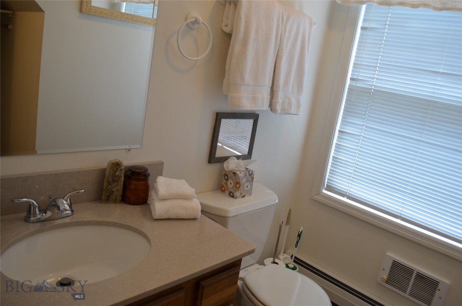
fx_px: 346
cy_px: 153
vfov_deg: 47.7
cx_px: 231
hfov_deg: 67.5
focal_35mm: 27
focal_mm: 18
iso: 560
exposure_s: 1/60
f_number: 4
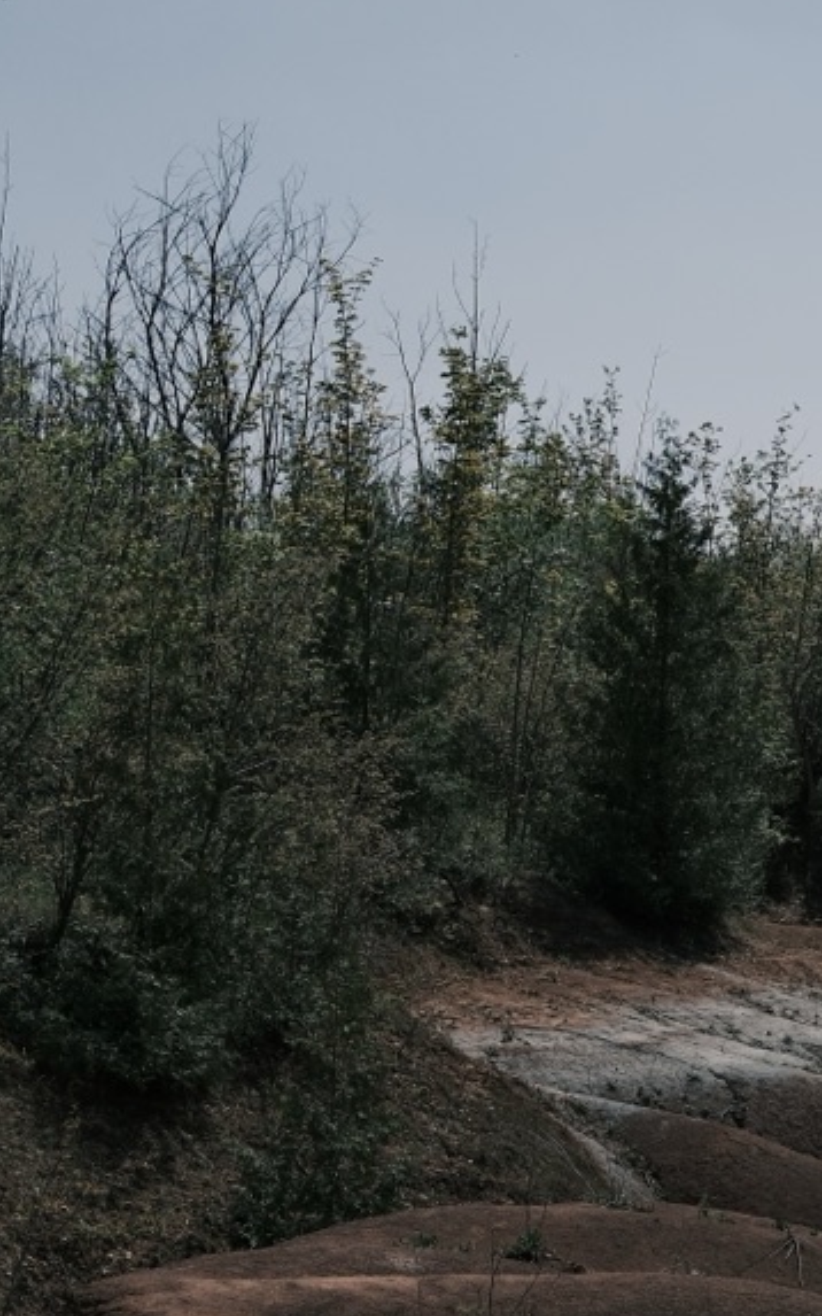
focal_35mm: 112
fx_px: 4015
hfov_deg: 10.9
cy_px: 576
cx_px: 1497
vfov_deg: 18.6
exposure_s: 1/850
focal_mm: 23
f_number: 5.6
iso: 125
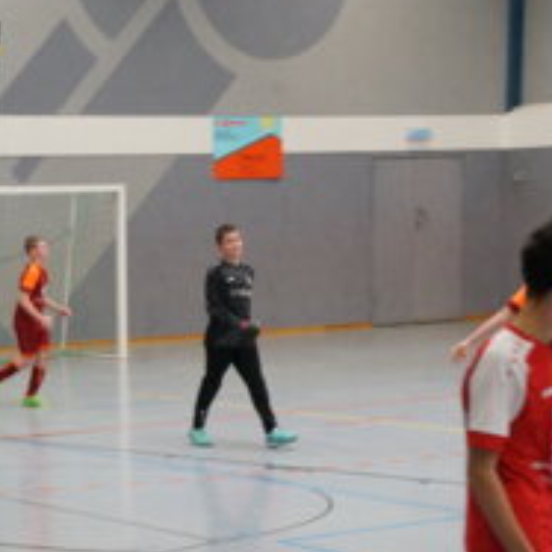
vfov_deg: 15.9
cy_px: 378
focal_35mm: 109
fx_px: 1966
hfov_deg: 15.7
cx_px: 18
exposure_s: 1/50
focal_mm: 40
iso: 3200
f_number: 13
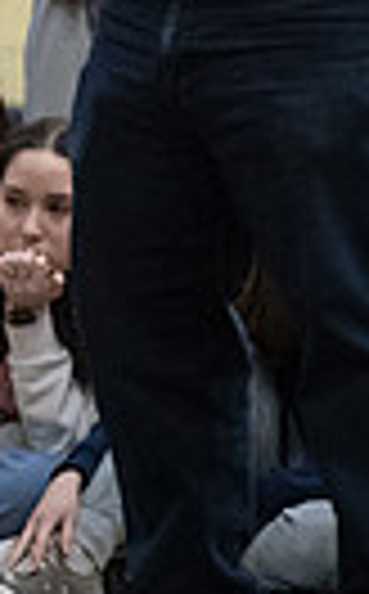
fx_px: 8113
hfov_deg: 2.6
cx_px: -909
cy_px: -65
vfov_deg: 4.2
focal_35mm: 502
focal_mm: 112
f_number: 3.5
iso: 8000
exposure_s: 1/500
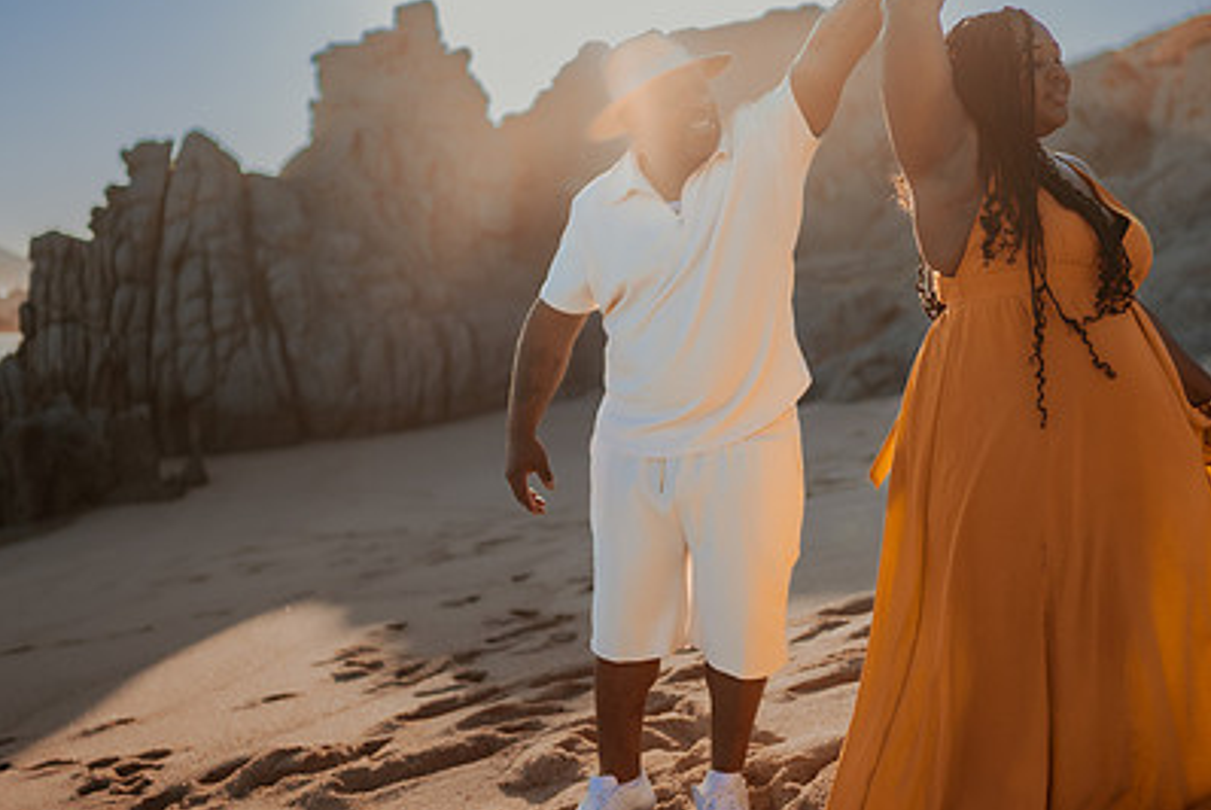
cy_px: 327
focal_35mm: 51
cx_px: 755
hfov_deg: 38.6
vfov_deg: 26.5
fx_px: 1717
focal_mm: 35
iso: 100
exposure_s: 1/4000
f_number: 1.8
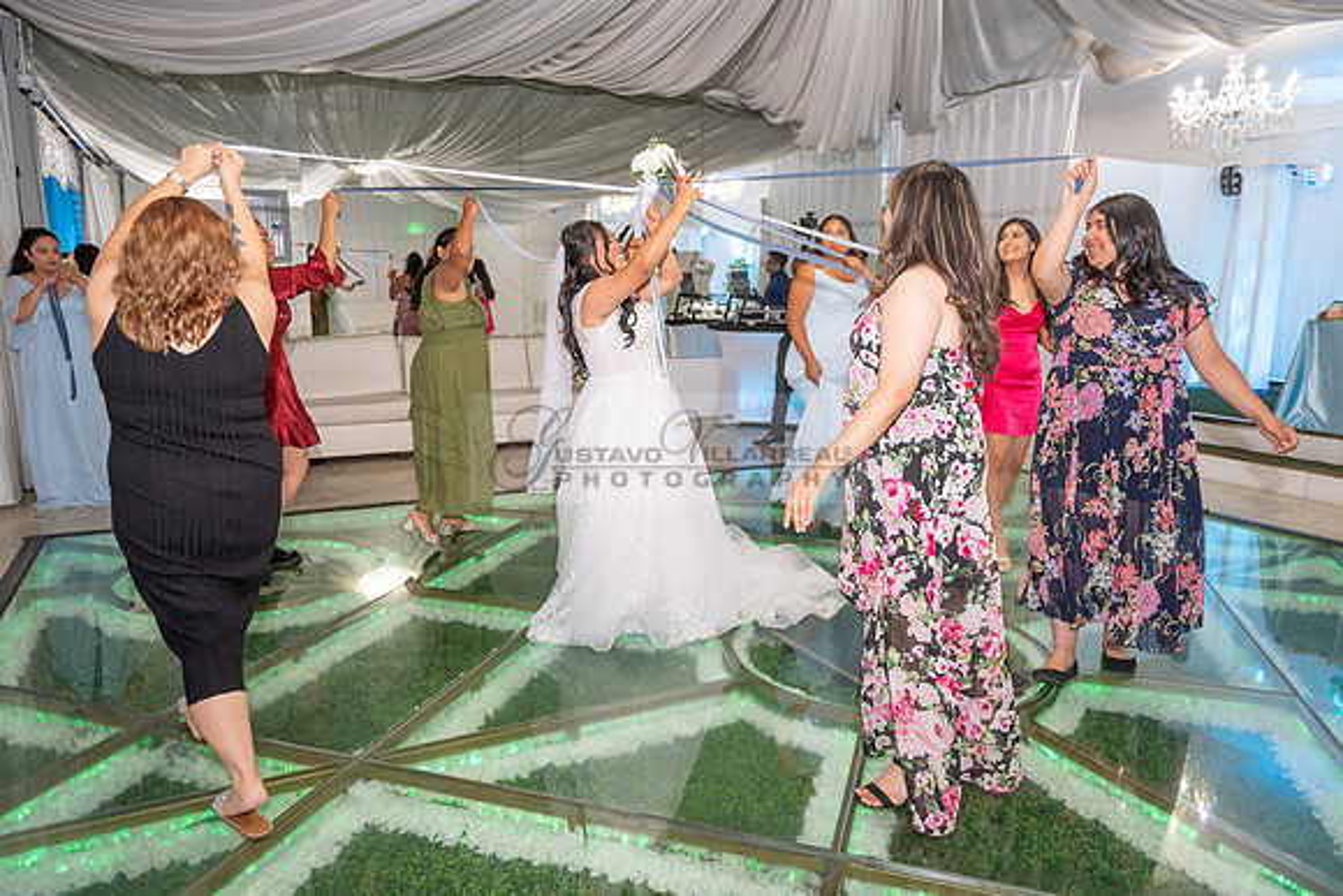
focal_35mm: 24
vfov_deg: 53.2
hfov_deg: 73.7
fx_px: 896
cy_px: 448
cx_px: 672
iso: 1000
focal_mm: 24
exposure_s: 1/160
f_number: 3.2
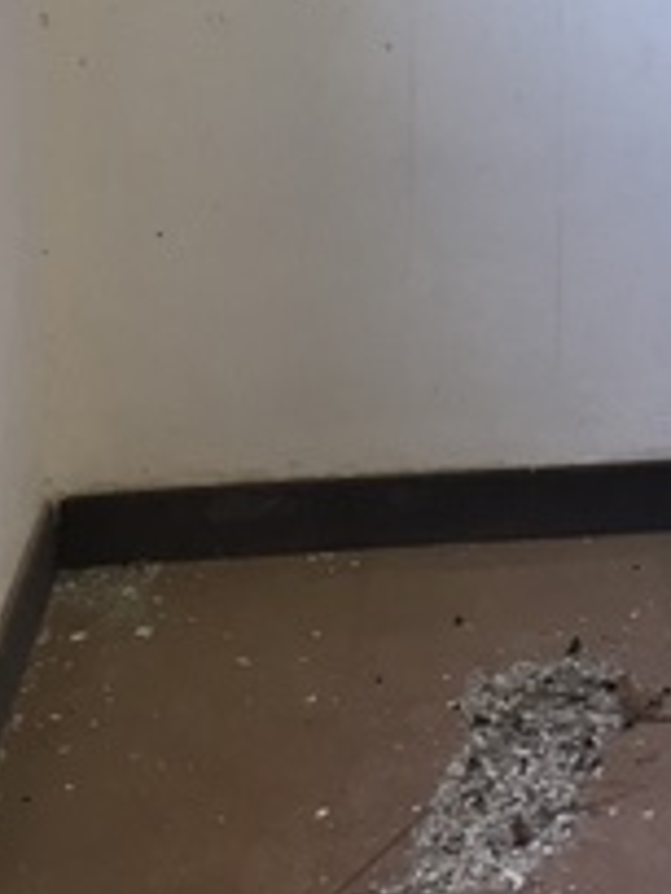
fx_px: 2352
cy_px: -368
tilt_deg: -3.9
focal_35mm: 91
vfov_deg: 19.3
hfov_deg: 15.6
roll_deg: -0.8
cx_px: 820
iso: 32
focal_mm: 4.15
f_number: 2.2
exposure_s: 1/33
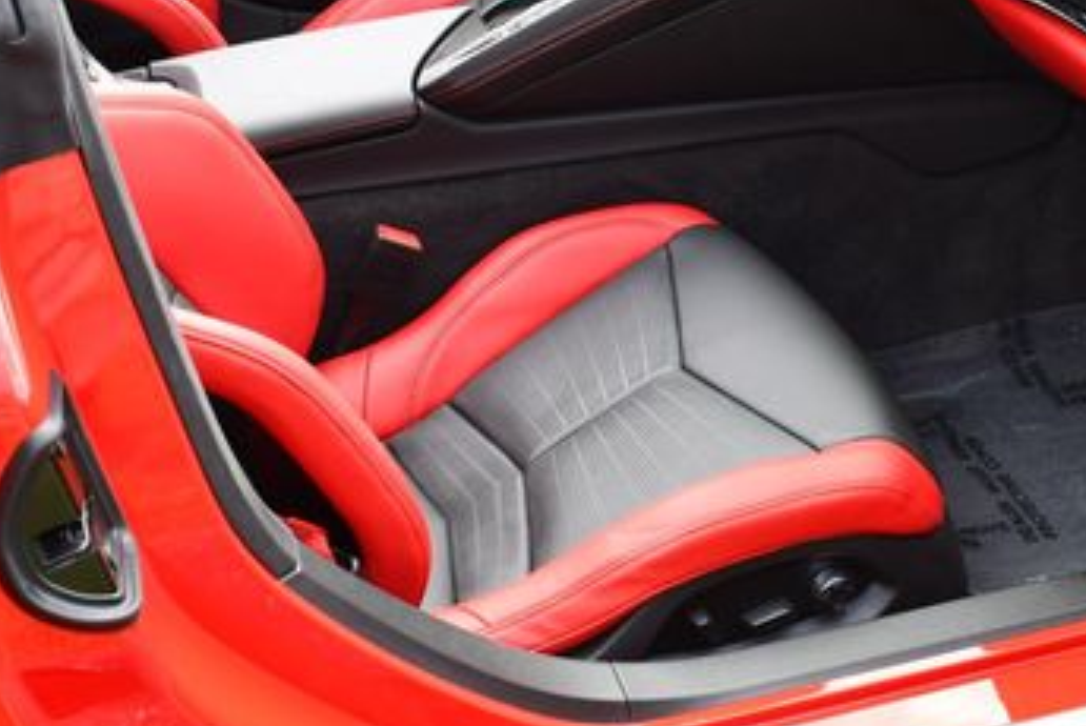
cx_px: 606
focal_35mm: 67
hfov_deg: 30.0
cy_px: 85
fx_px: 2023
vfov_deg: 20.0
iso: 400
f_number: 5.6
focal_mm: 18
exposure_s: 1/250
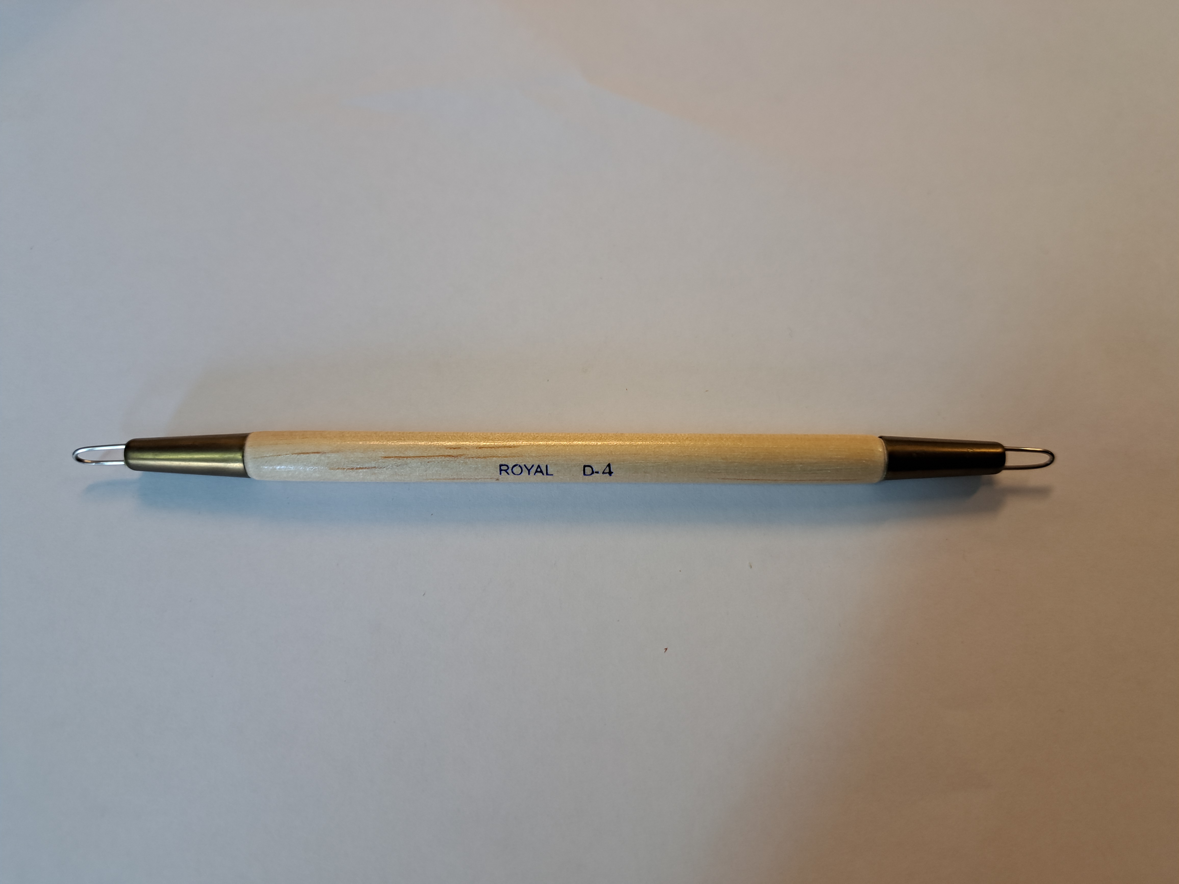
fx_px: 817
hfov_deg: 71.6
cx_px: 590
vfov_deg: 56.8
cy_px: 442
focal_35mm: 24
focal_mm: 5.23
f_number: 1.8
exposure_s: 1/50
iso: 80
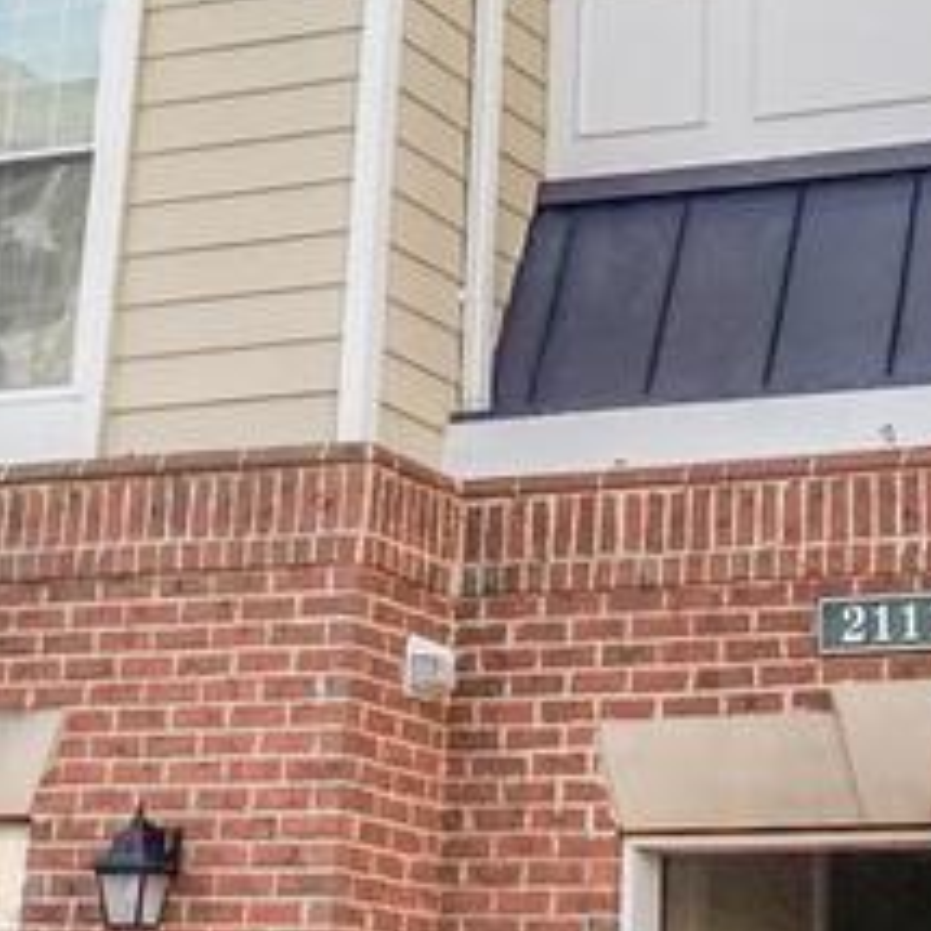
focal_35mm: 94
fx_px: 2856
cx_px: 580
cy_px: -338
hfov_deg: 18.5
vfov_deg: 17.2
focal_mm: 11
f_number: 8
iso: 500
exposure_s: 1/1250
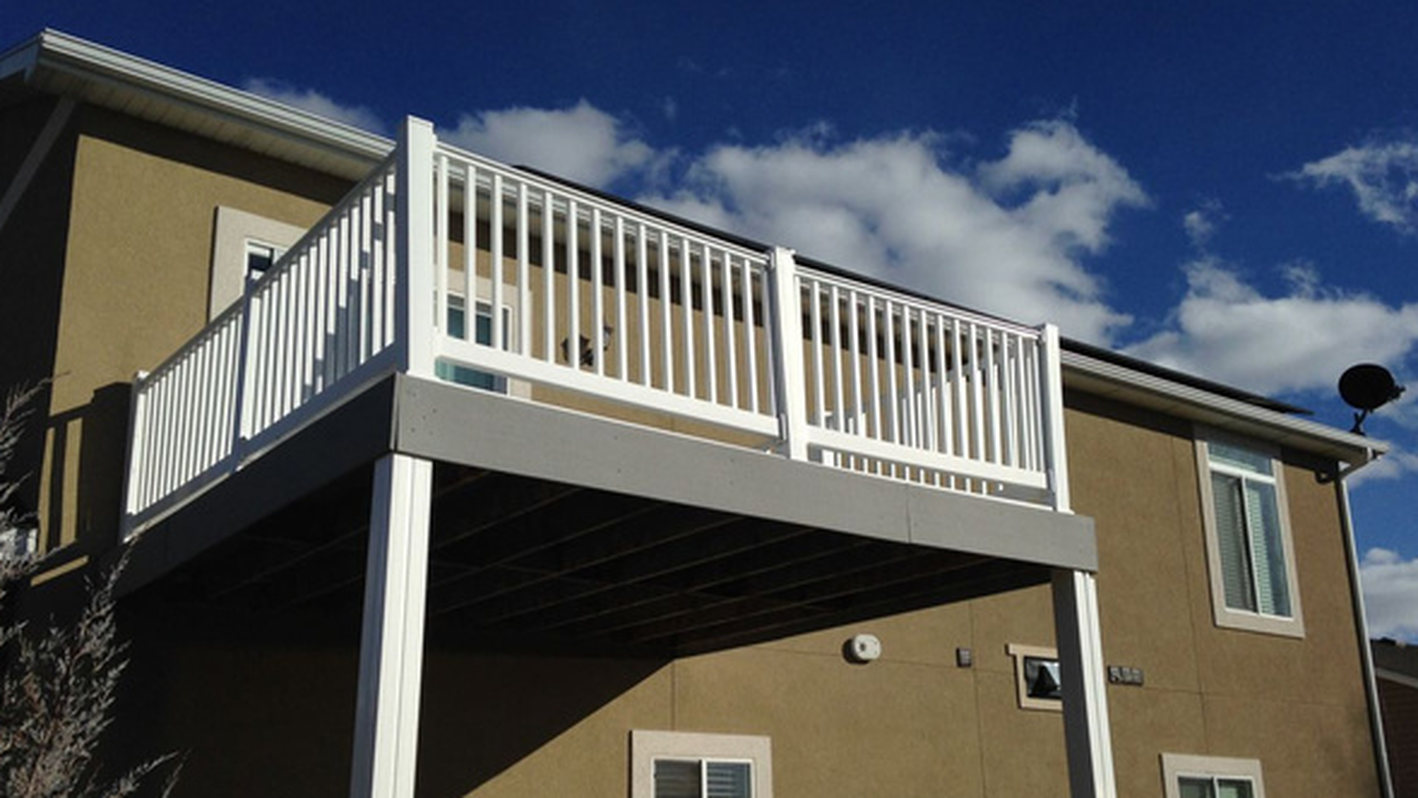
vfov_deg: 30.3
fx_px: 1467
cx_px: 733
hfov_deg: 51.6
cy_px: 498
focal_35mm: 39
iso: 50
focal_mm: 4.12
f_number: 2.4
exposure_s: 1/4525
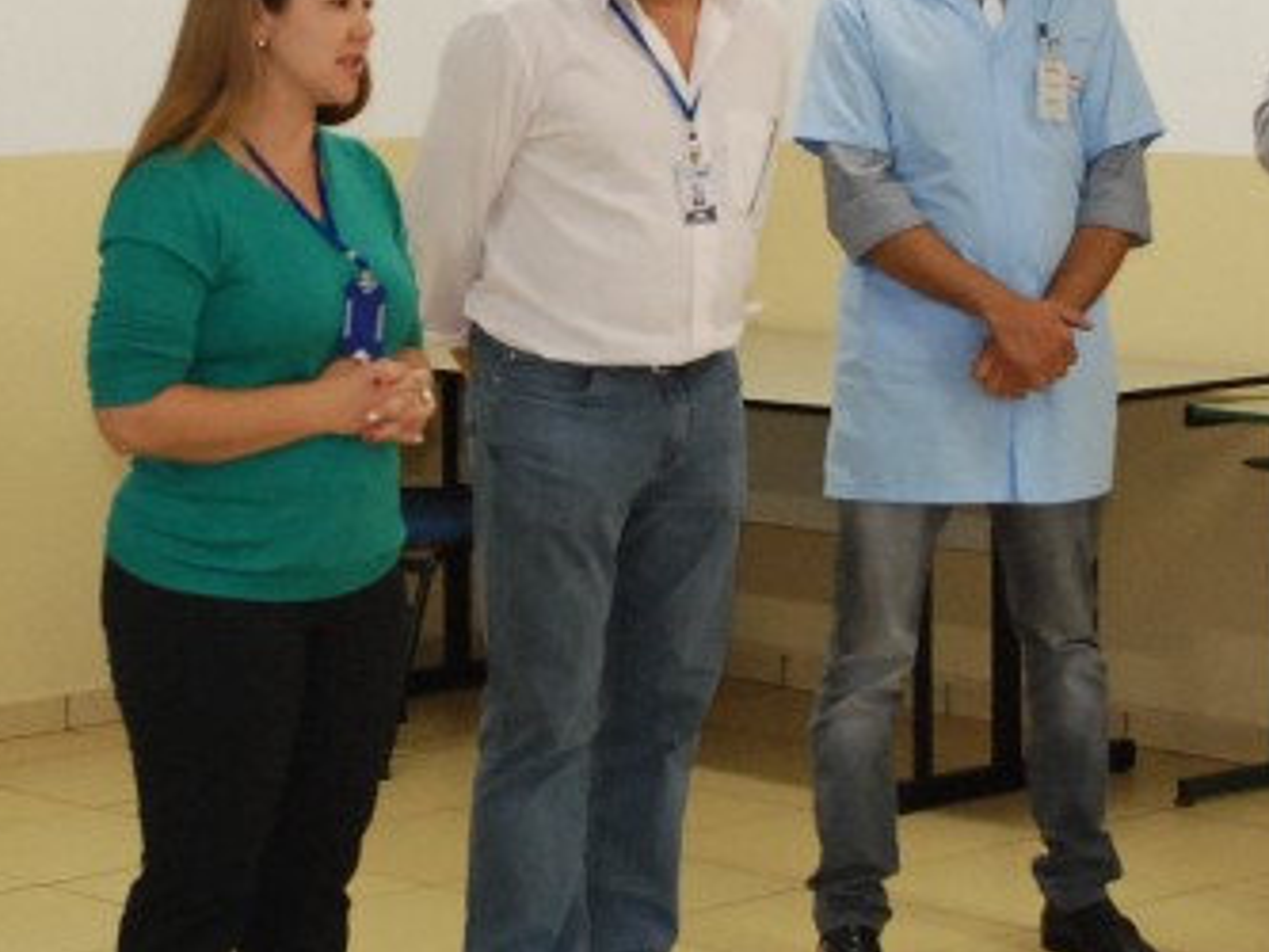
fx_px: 4071
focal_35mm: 111
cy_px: 335
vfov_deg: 13.3
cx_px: 518
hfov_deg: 17.7
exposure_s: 1/50
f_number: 5
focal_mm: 32
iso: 1250
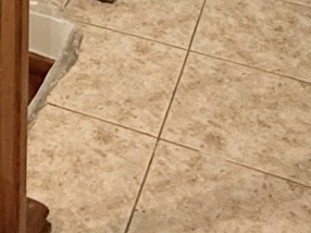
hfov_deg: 19.8
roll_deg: -0.1
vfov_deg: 11.1
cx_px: -50
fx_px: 844
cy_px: -437
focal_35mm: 94
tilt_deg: -1.6
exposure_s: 1/100
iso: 320
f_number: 2.2
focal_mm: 2.22
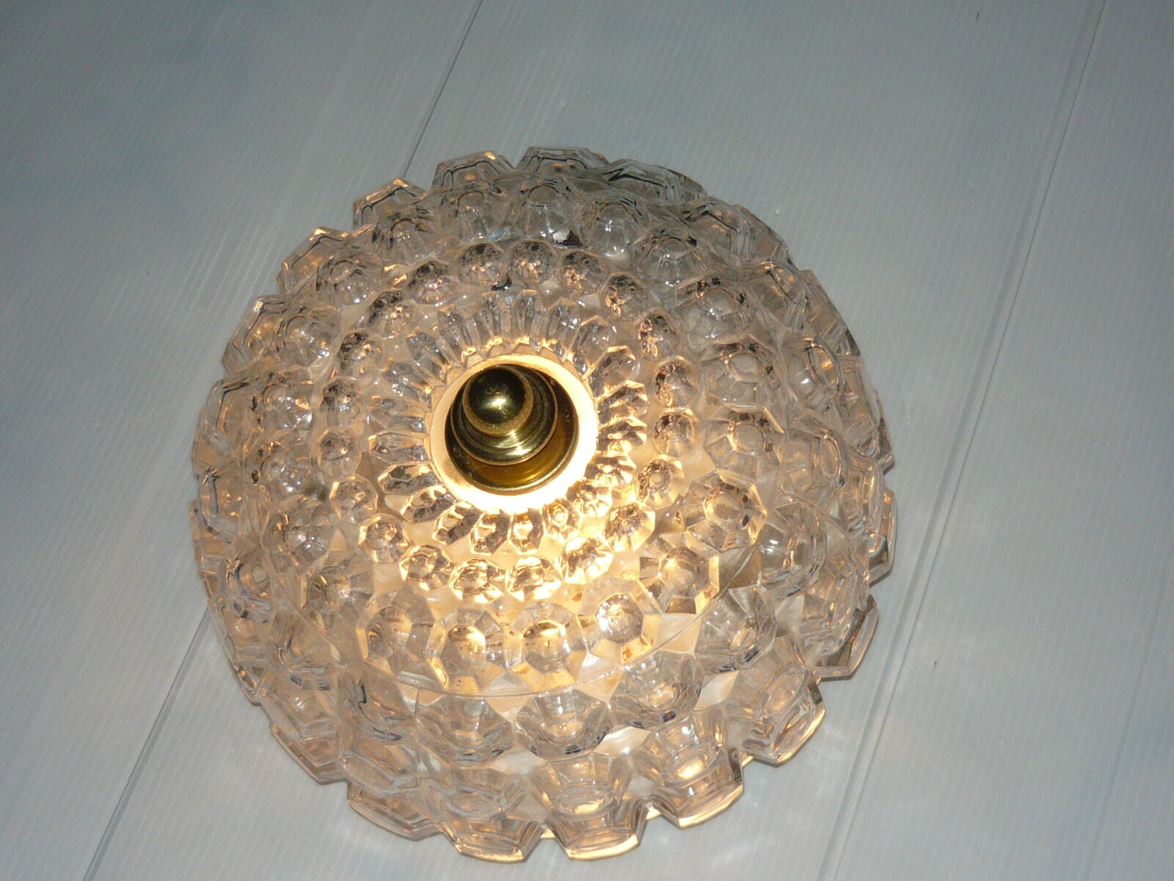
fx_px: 1967
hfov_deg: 33.2
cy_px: 440
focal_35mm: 58
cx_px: 587
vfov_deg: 25.2
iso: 100
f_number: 2.9
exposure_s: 1/500
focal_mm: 6
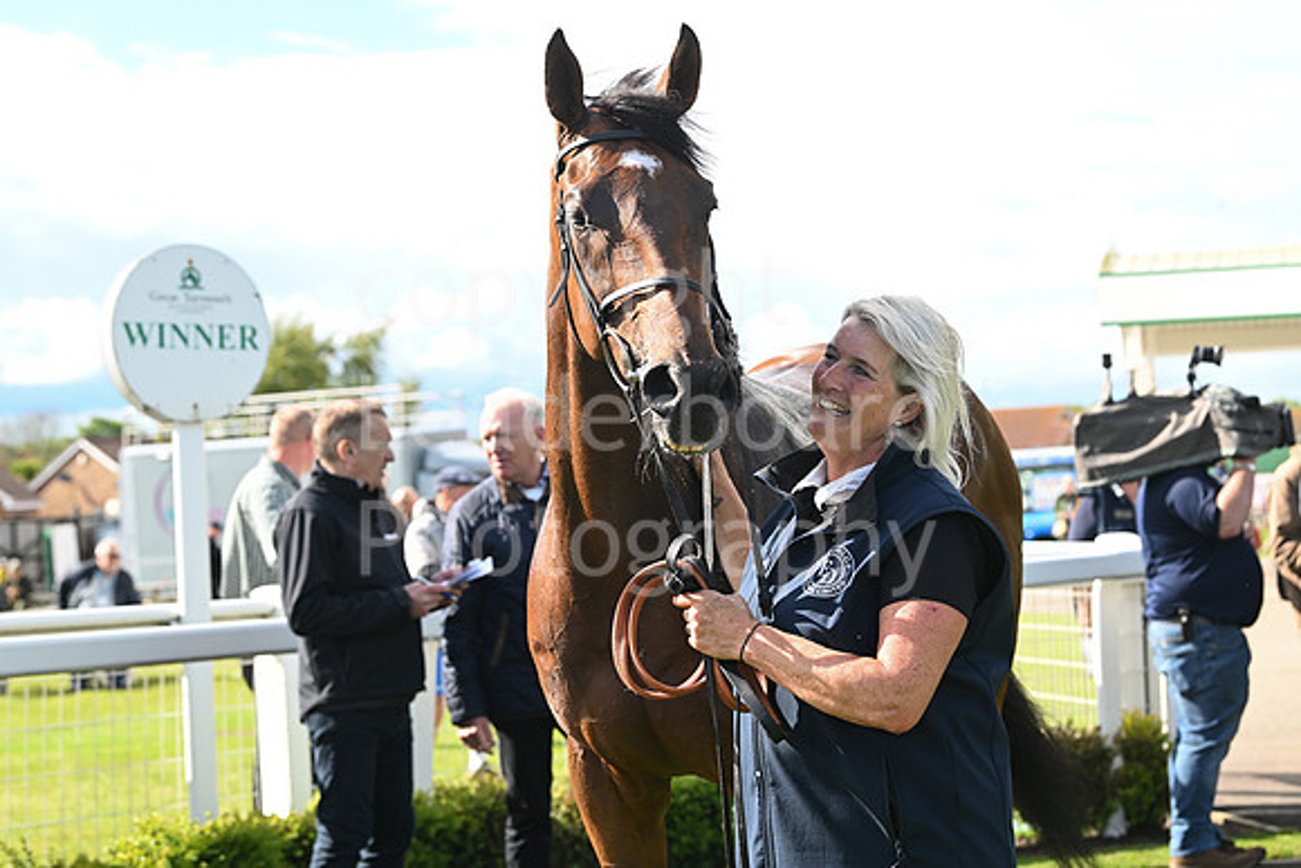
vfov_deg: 17.1
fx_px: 2892
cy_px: 434
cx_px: 650
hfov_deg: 25.4
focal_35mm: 80
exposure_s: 1/800
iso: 500
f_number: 5.6
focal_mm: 80
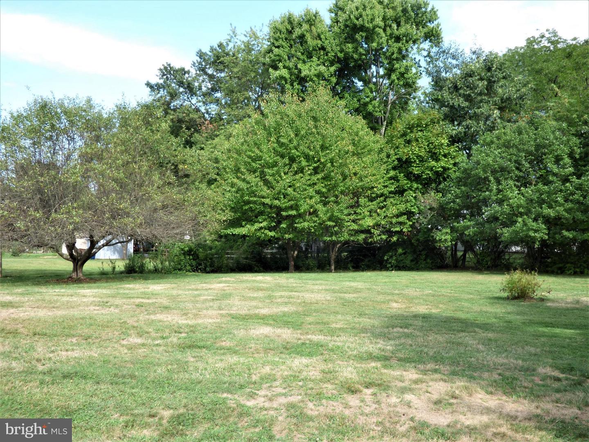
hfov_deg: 55.3
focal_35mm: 33
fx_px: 562
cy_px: 221
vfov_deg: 43.0
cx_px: 294
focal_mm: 5.97
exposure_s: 1/100
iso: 100
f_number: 6.3
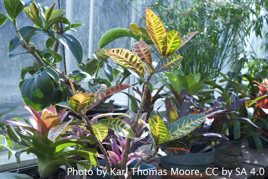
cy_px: 90
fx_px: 372
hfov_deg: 39.6
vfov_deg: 27.0
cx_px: 134
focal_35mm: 50
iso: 1600
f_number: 10
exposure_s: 1/200
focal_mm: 50
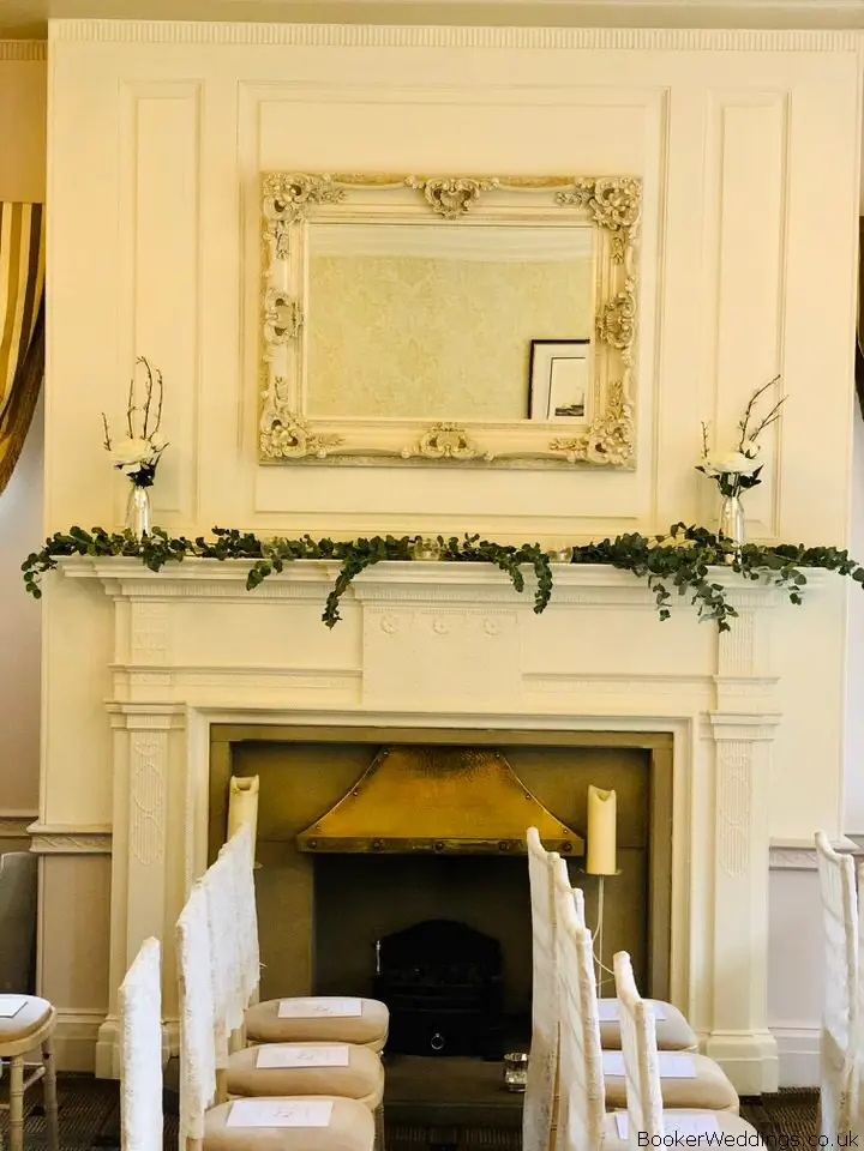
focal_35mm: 52
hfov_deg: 28.0
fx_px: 1731
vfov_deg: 36.8
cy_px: 576
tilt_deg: -1.1
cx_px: 432
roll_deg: -0.3
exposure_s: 1/20
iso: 160
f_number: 2.4
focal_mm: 6
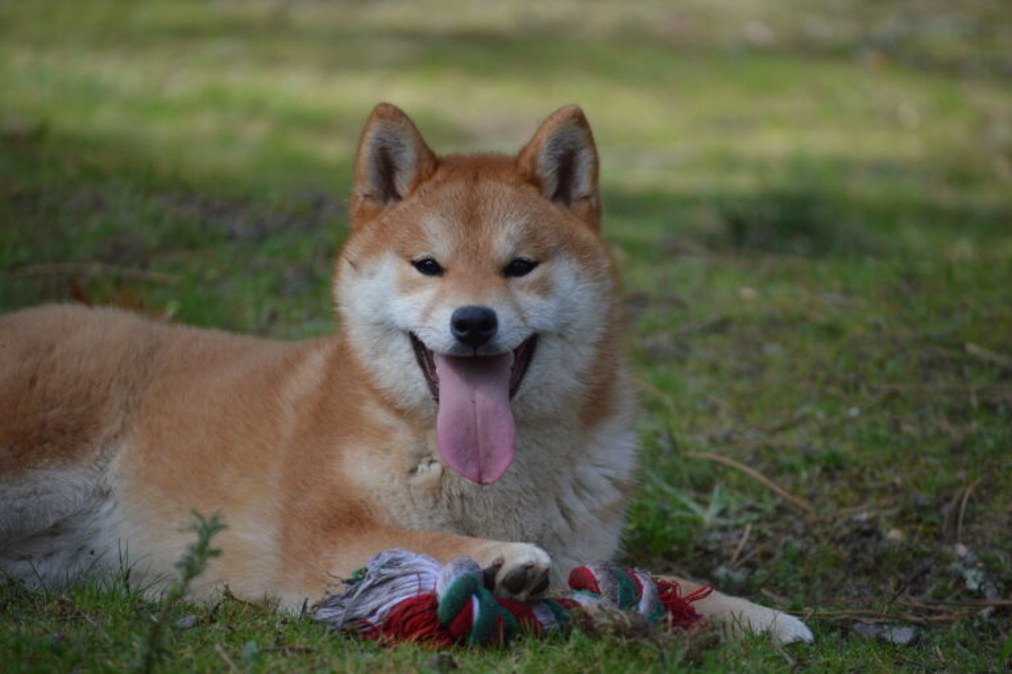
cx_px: 506
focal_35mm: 202
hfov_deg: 10.2
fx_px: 5689
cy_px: 337
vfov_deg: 6.8
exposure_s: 1/800
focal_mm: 135
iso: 400
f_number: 5
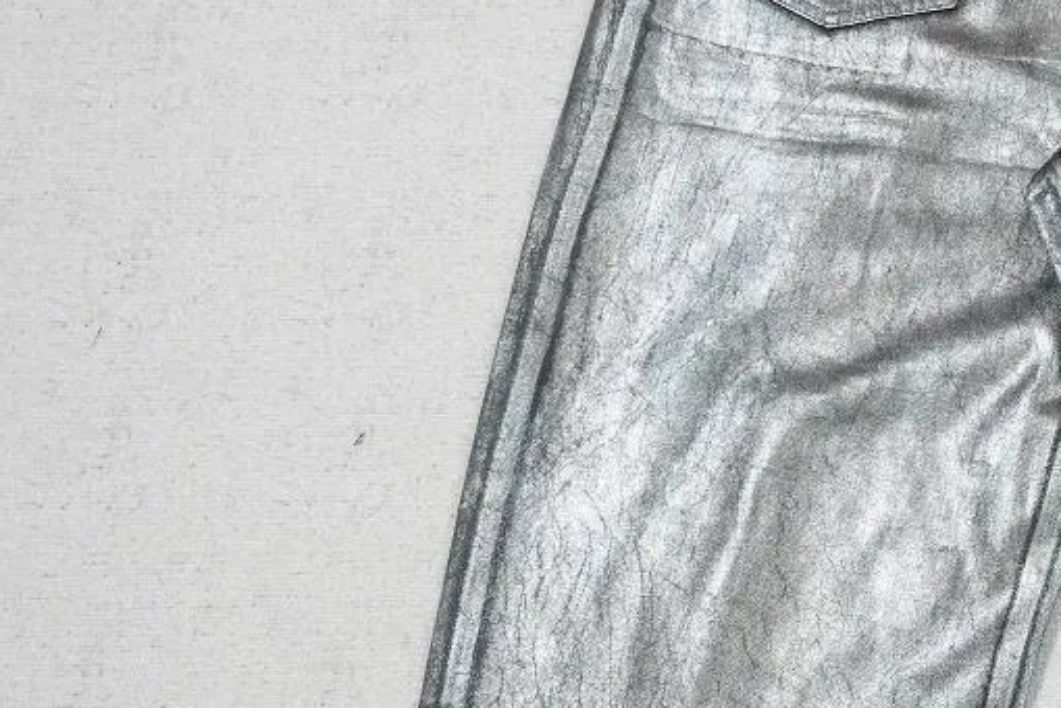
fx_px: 3035
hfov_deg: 19.2
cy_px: 500
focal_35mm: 103
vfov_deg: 13.3
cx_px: 1109
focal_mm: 35
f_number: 10
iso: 1600
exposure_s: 1/100
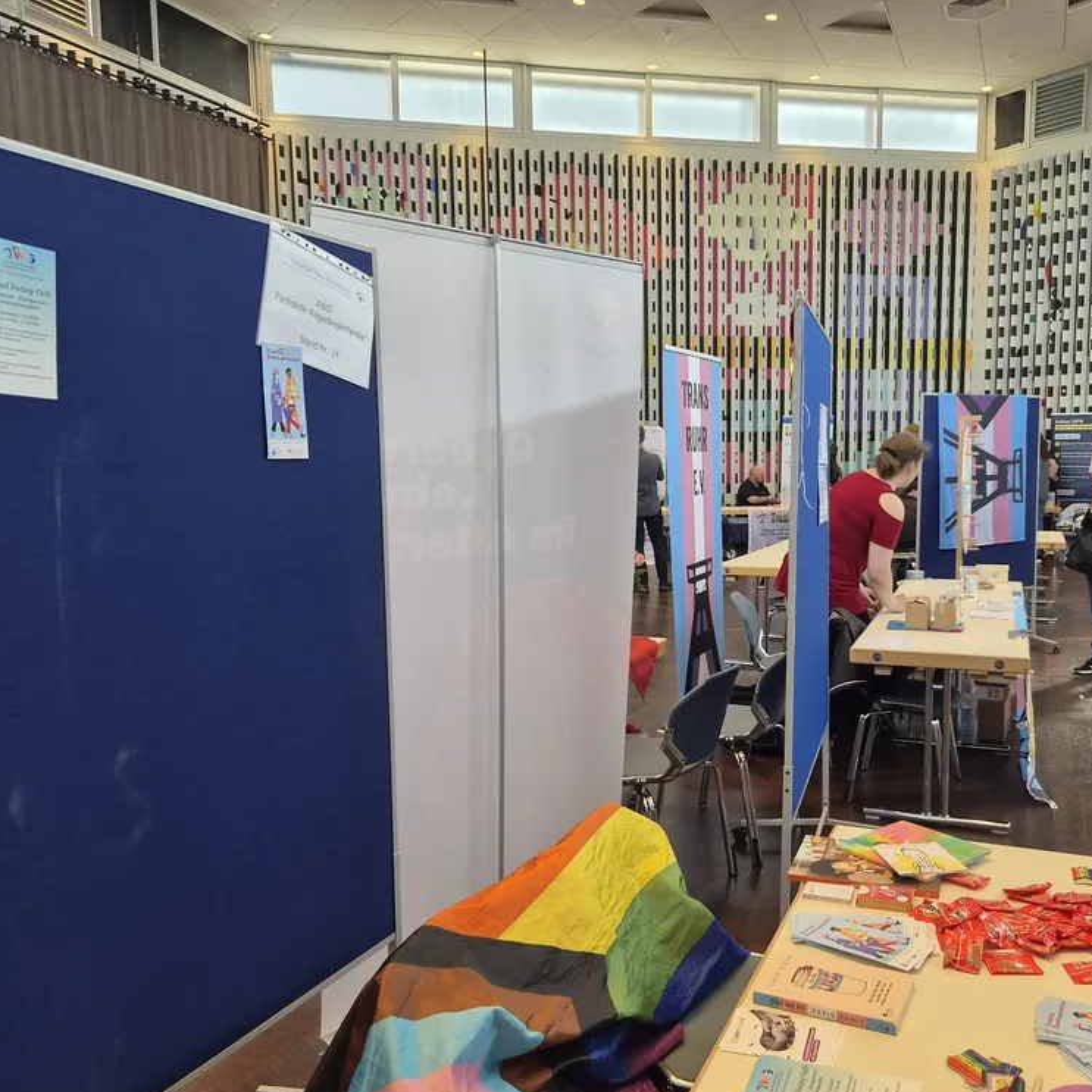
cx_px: 679
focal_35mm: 28
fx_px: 999
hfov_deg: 56.6
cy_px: 561
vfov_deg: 57.3
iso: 100
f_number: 1.8
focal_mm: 5.4
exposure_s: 1/100
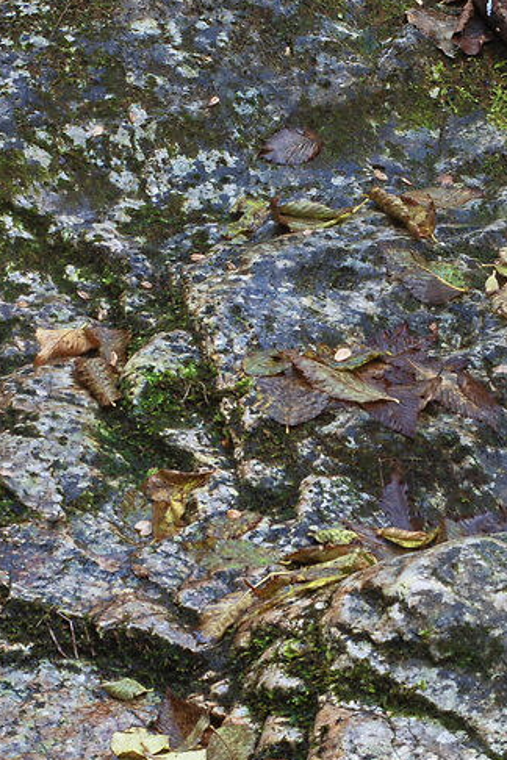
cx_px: 236
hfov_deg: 5.6
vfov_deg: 8.3
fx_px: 5217
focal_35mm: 247
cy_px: 393
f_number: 16
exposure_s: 1/1.25
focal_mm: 50
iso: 80
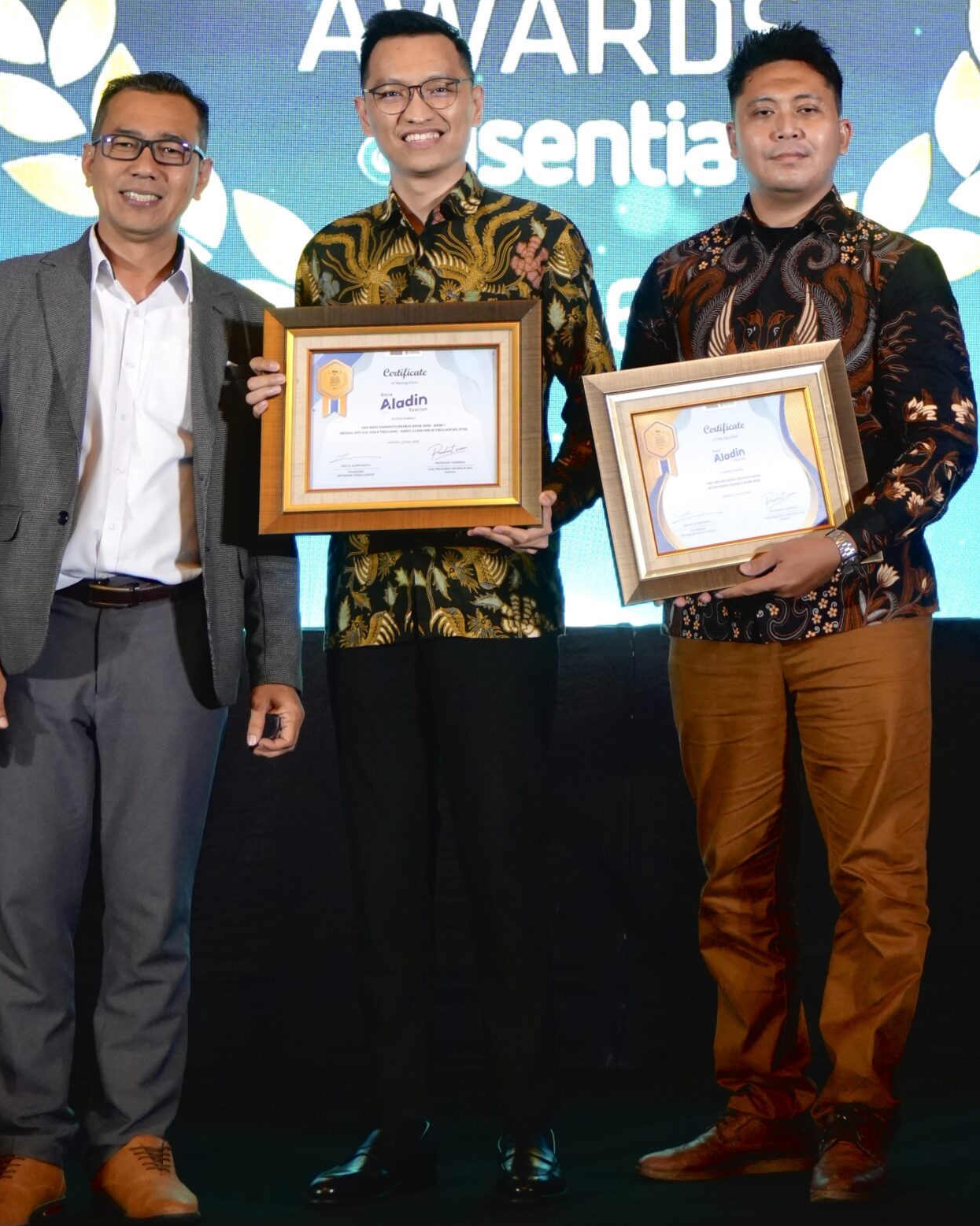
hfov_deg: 21.3
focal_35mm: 72
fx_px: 2603
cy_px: 410
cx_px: 470
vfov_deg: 26.3
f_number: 5
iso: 2000
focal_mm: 31
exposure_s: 1/125
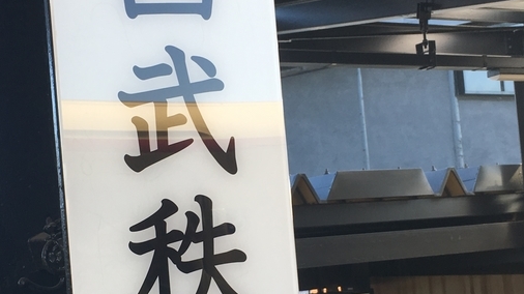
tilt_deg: +2.0
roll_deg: +4.4
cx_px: 228
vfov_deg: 18.7
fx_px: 889
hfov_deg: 32.8
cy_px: 209
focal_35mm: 64
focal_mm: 4.15
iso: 25
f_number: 2.2
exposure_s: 1/150
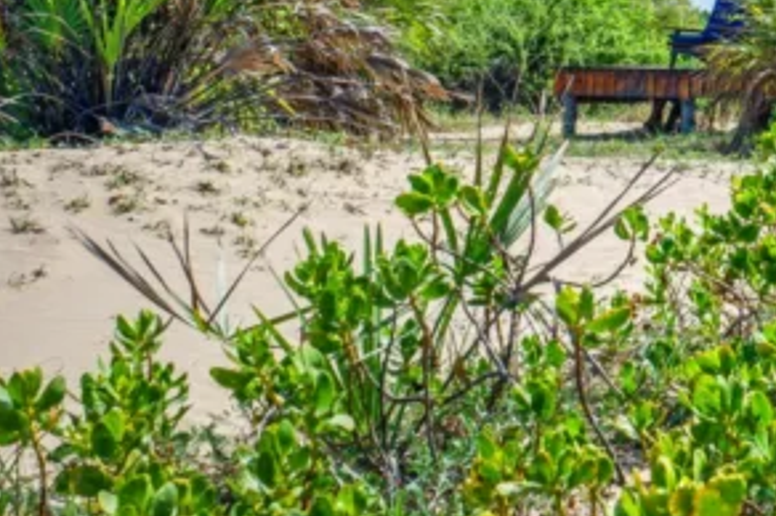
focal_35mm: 79
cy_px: -80
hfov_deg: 23.8
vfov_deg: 16.6
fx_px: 1701
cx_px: 890
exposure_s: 1/450
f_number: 9
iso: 200
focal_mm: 20.6
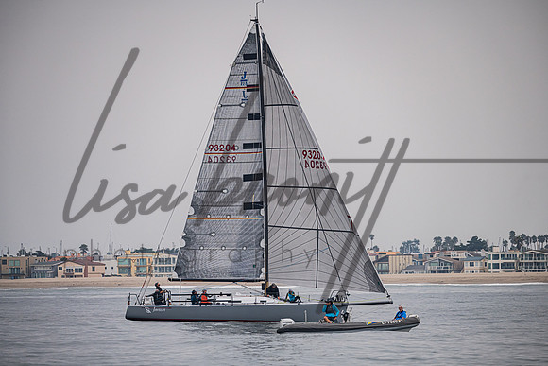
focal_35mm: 307
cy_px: 201
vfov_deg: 4.5
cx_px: 274
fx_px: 4674
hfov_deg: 6.7
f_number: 5.6
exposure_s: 1/4000
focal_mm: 280
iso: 400
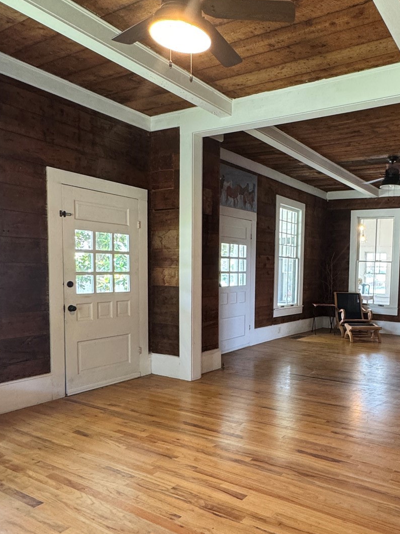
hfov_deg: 49.4
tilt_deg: -5.1
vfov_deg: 65.1
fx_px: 416
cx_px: 298
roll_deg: -0.5
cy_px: 302
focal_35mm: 27
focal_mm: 2.22
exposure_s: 1/60
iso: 250
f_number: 2.2
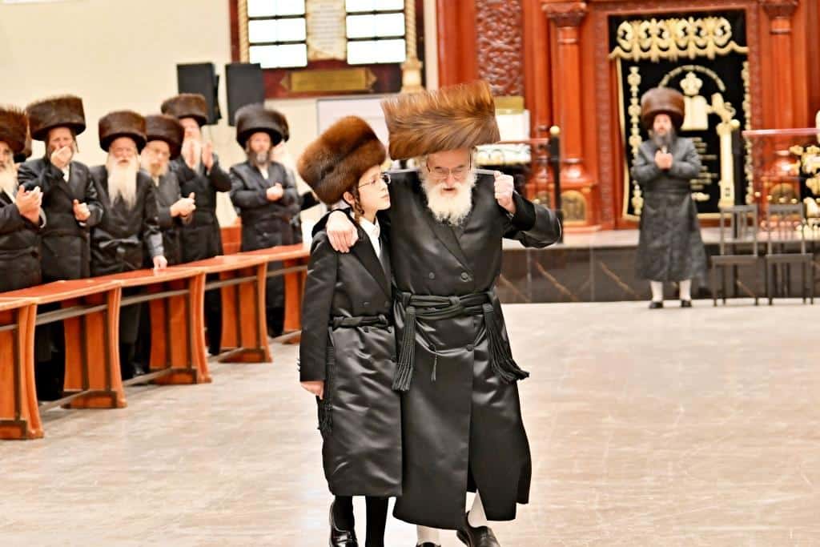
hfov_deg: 19.5
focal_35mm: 105
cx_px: 410
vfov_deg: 13.0
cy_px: 274
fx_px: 2392
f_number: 2.8
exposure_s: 1/400
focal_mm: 70
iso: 640
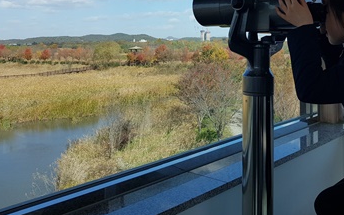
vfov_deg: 30.9
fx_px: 375
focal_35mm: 40
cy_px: 32
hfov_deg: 48.7
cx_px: 221
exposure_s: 1/1096
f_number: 1.7
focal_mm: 4.3
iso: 40
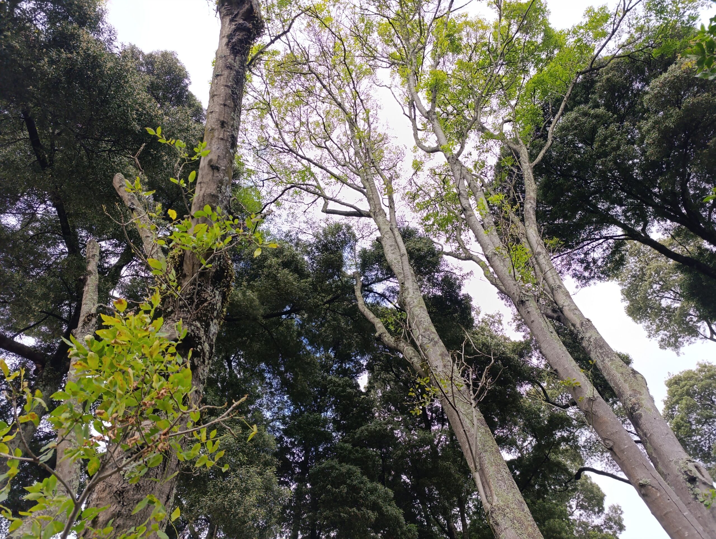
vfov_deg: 59.0
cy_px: 270
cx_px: 358
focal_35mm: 23
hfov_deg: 73.8
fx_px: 476
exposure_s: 1/120
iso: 125
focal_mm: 6.14
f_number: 1.6
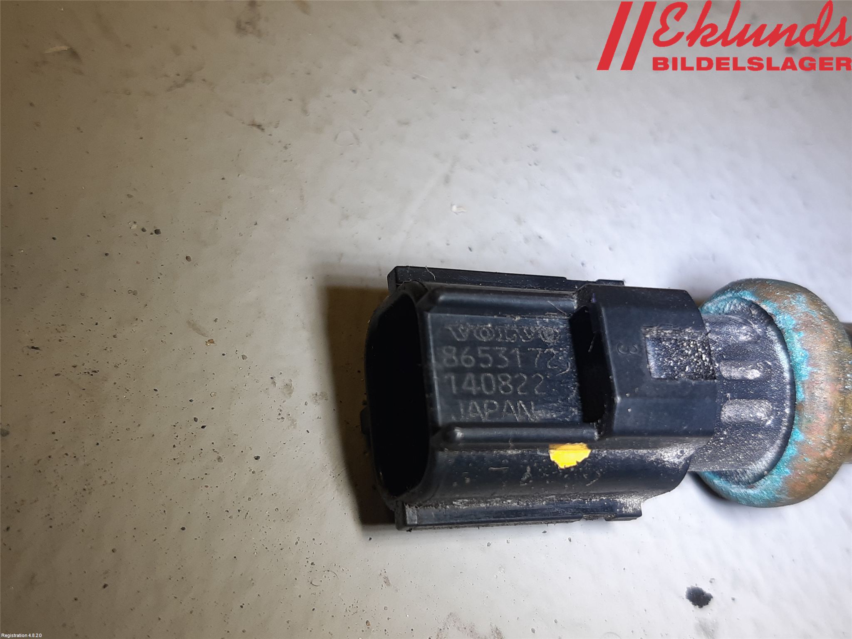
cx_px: 426
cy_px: 320
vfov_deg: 53.1
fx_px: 640
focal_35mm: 26
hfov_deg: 67.3
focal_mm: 3.93
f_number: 1.7
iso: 40
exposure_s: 1/50
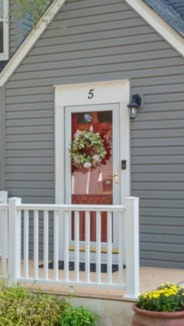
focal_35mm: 69
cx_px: 86
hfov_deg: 17.5
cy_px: 194
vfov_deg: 30.5
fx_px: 598
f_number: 9
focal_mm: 18
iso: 400
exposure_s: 1/60
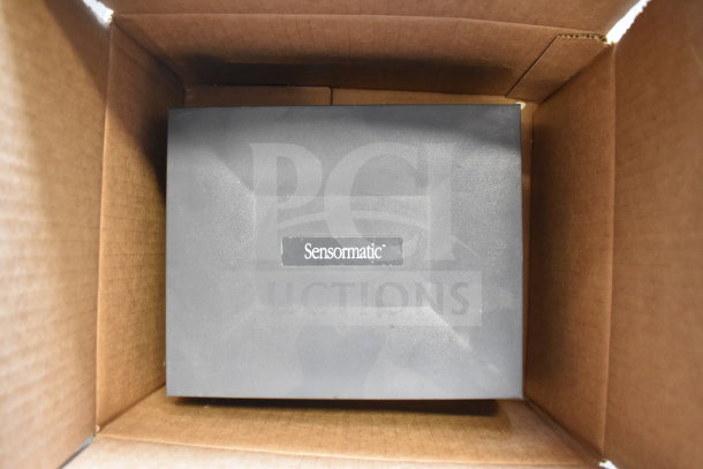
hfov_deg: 67.4
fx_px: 527
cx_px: 352
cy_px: 234
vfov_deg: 48.0
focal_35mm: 27
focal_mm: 18
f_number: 3.5
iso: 3600
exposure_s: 1/30
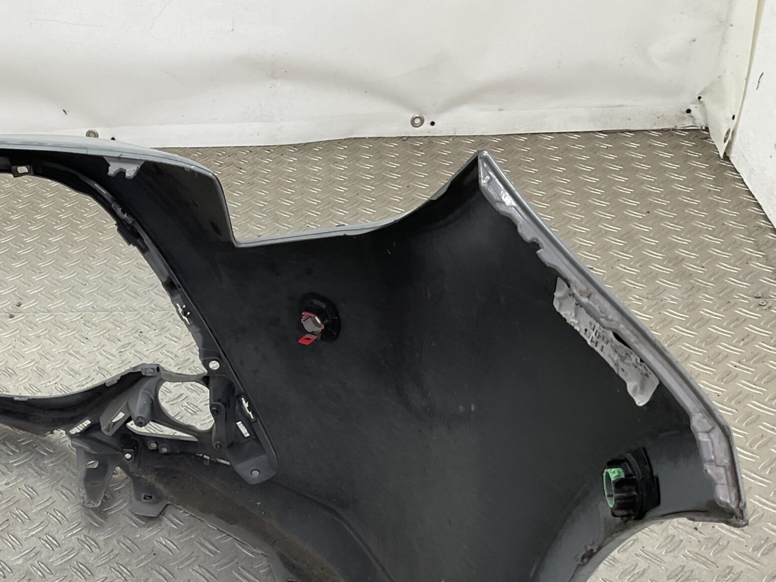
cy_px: 438
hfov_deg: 37.9
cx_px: 136
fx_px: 1076
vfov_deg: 29.8
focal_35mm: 48
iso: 25
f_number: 1.8
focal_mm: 3
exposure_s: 1/100
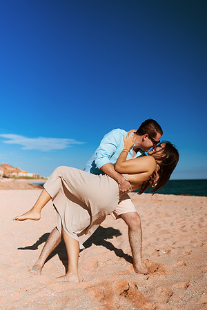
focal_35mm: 35
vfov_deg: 54.4
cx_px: 104
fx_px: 302
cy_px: 155
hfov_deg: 37.9
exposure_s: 1/8000
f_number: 1.8
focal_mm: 35
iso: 50
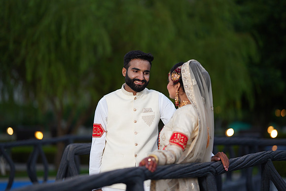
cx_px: 143
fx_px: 675
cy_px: 96
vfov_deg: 16.1
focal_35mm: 85
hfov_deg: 23.9
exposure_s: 1/200
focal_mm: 85
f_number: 1.4
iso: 400
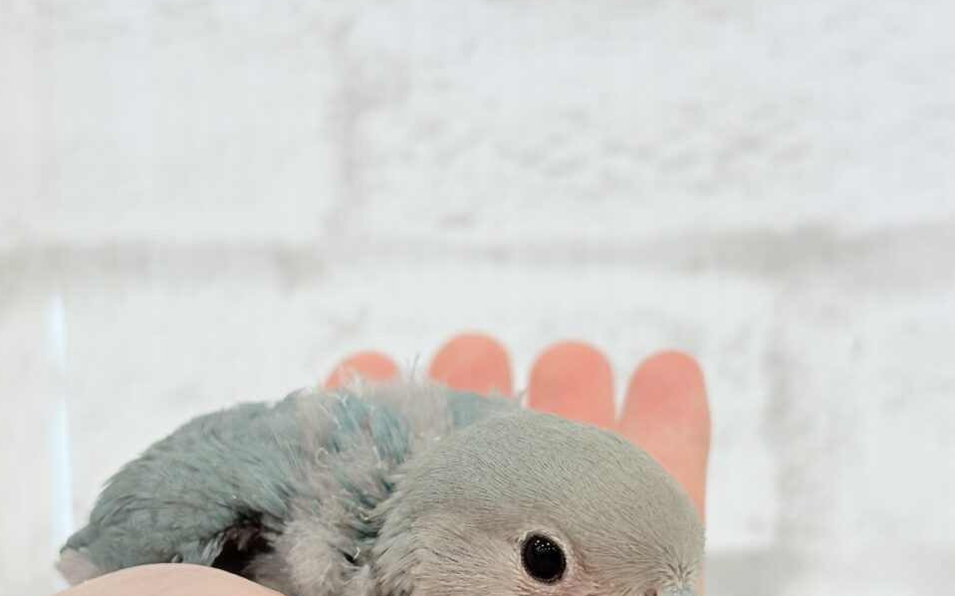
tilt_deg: -5.4
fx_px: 1796
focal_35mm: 69
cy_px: 437
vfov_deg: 18.8
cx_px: 511
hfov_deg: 29.8
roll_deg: +2.1
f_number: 1.6
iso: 50
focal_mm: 5.96
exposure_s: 1/100
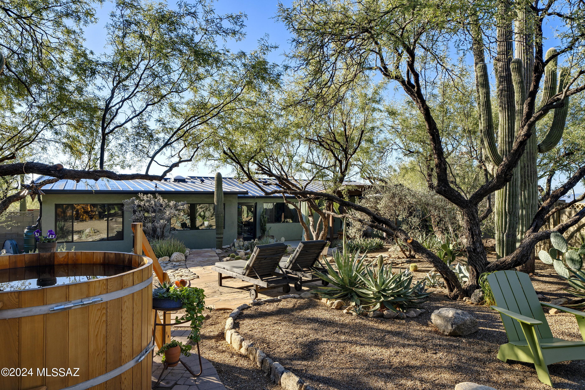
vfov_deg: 53.1
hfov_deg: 73.8
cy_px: 195
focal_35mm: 24
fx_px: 390
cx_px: 292
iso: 100
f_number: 11
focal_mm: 24
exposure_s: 1/80
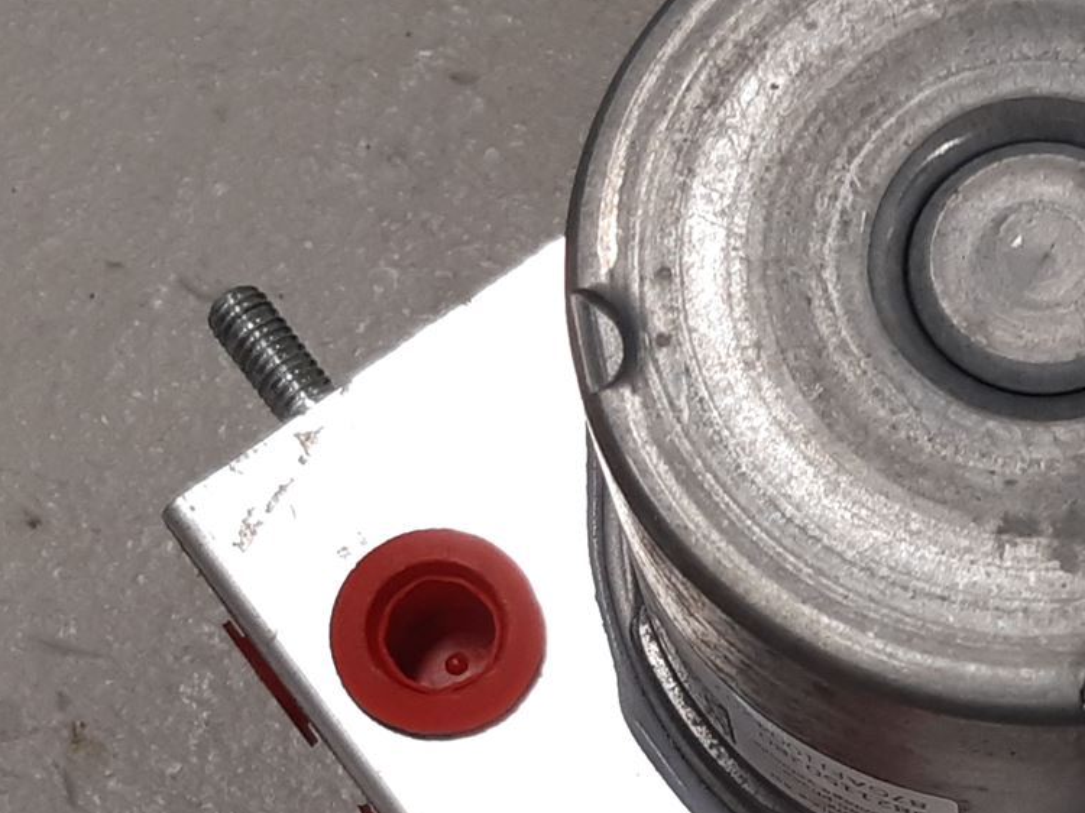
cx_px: 1062
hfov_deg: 26.1
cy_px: 800
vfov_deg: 20.1
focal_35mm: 71
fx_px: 2225
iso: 64
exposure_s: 1/50
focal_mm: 3.93
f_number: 1.7
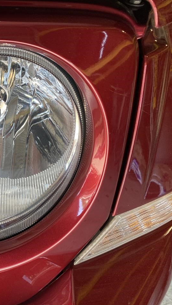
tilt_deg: -34.3
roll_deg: -0.7
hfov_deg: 27.7
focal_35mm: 38
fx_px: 308
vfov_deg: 52.8
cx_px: -29
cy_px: 153
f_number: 1.8
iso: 100
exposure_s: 1/121
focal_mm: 4.25
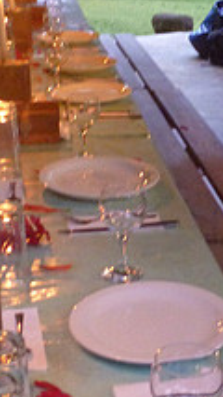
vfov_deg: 25.5
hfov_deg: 14.5
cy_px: 143
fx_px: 871
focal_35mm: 83
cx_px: 184
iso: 640
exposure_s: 1/4
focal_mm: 4.9
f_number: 3.3
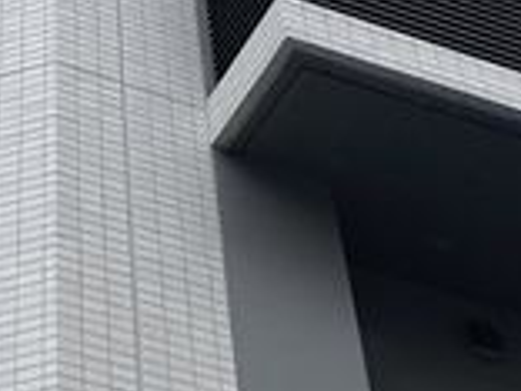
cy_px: -67
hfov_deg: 18.1
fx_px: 1610
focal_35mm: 107
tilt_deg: +51.2
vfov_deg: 13.5
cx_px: 63
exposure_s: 1/582
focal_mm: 4.25
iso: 32
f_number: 1.8
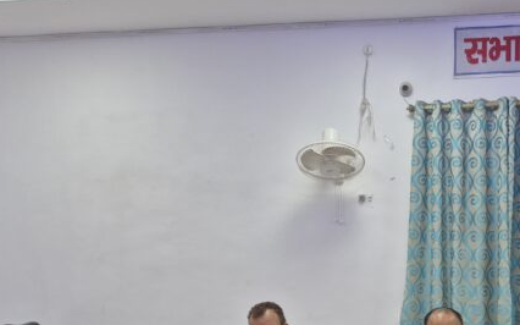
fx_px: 623
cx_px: 383
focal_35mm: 44
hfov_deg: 44.0
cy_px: 270
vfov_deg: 28.4
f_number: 1.8
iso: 80
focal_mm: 5.4
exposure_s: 1/100
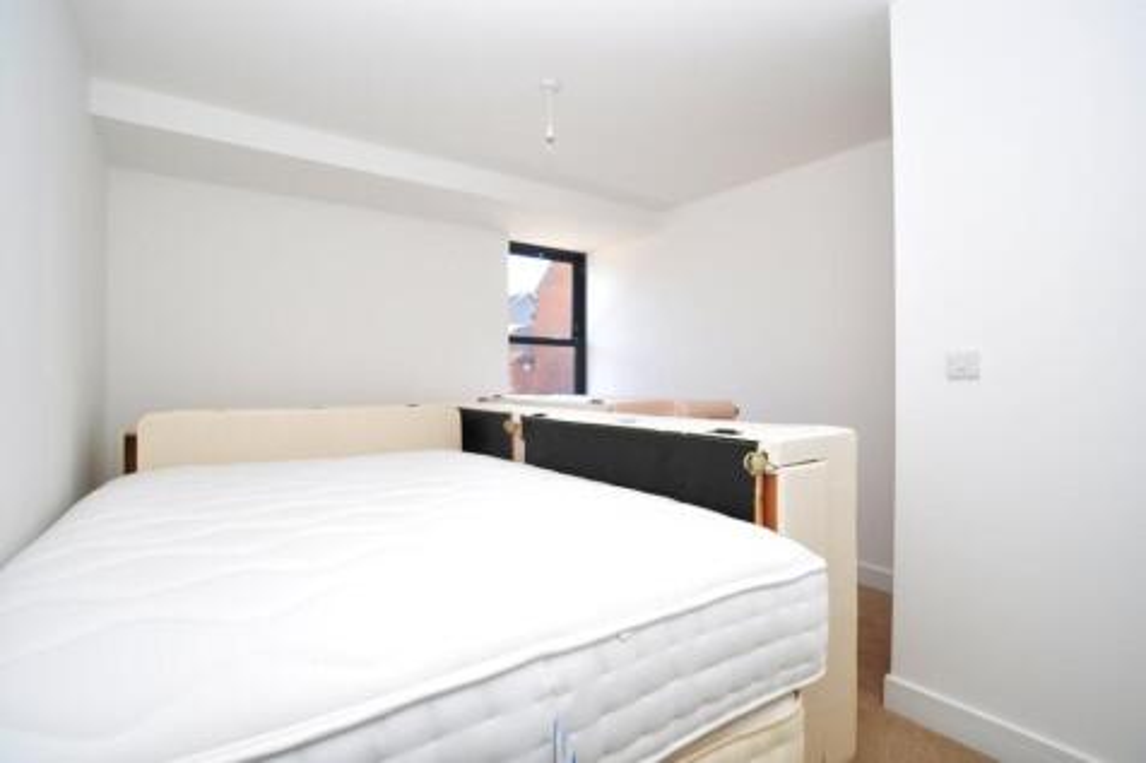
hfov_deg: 95.0
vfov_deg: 72.0
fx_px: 525
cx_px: 573
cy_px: 382
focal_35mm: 16
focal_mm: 11
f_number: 5
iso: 400
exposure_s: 1/100
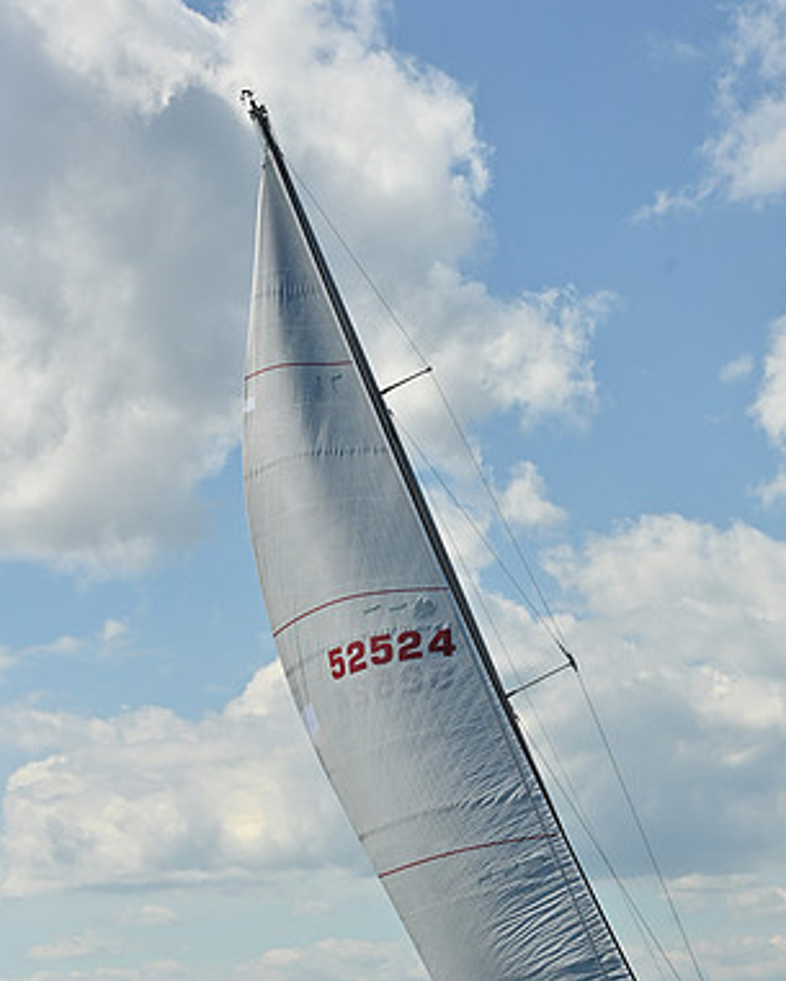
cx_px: 481
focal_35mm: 100
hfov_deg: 15.4
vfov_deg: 19.1
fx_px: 2907
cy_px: 729
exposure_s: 1/1250
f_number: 11
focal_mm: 70
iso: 250
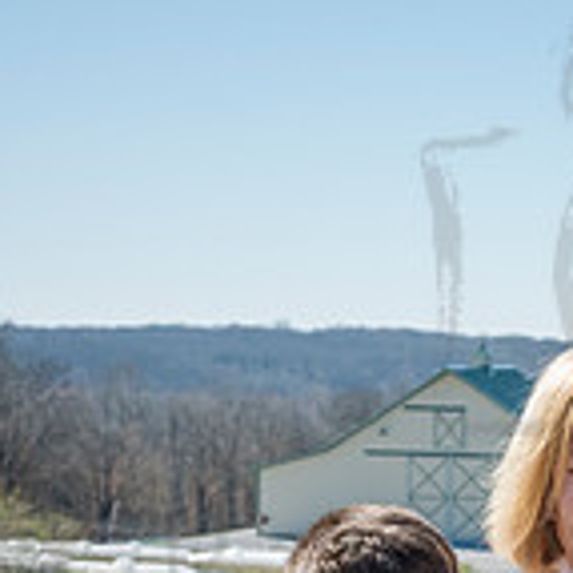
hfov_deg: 11.8
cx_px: 701
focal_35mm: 145
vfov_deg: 11.7
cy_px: 759
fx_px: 2716
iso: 400
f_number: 8
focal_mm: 42
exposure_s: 1/640
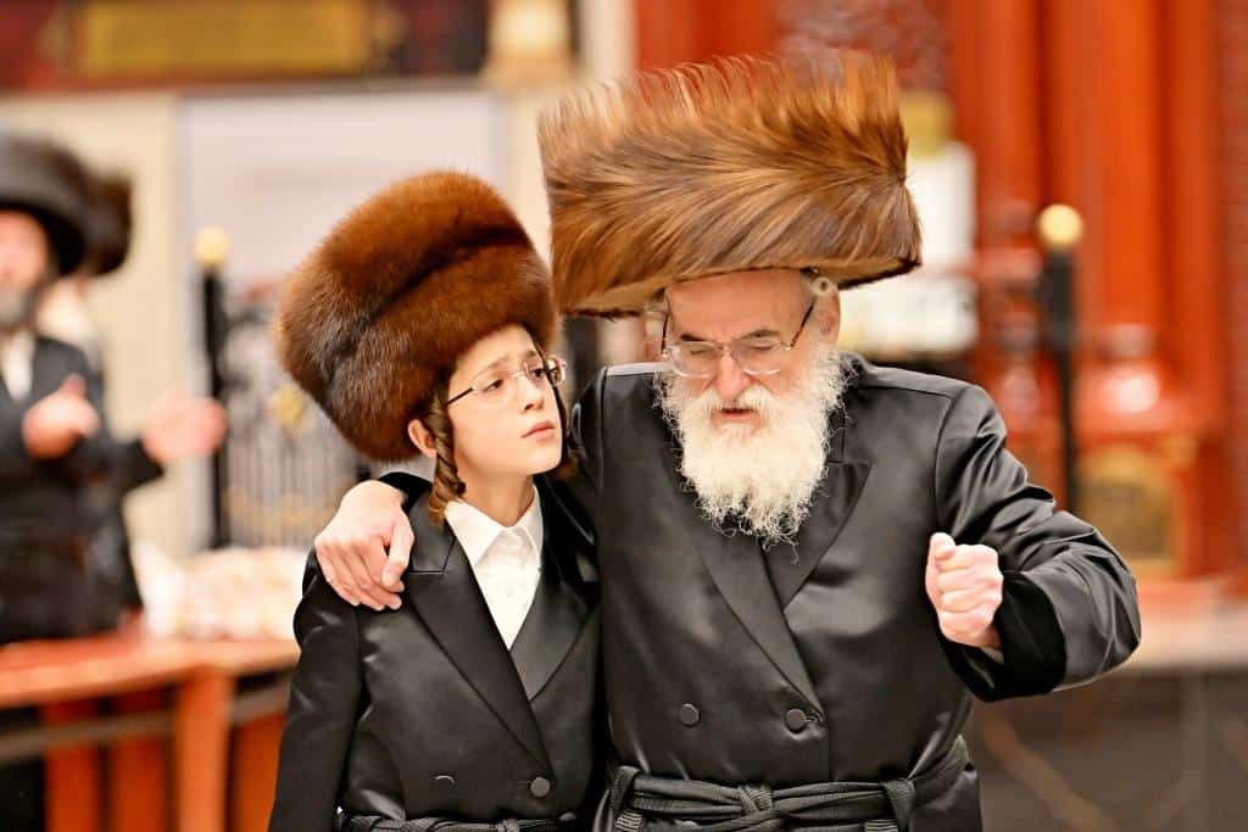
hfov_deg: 7.9
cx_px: 624
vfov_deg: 5.2
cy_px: 416
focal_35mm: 262
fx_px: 9083
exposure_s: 1/400
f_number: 2.8
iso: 640
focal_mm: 175
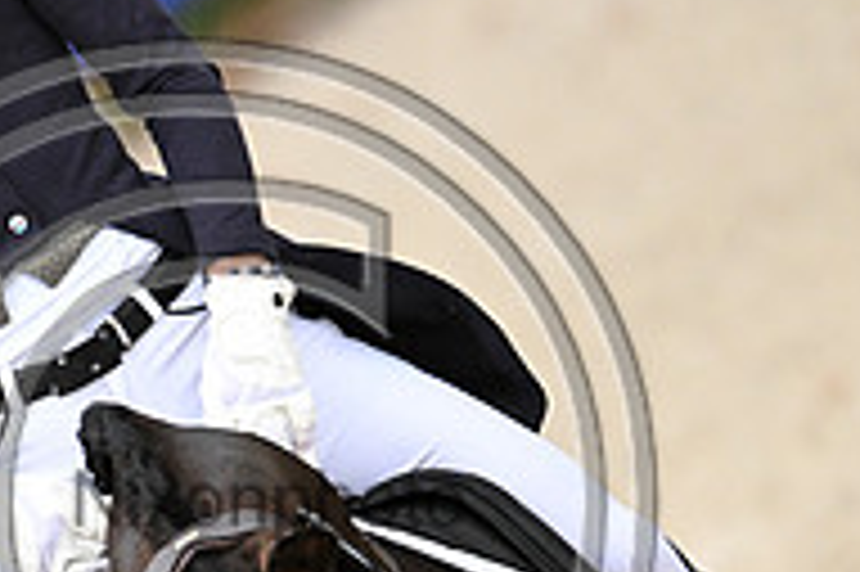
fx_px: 29047
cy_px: 439
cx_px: 140
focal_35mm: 1217
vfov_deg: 1.1
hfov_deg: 1.7
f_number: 4.5
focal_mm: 400
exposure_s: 1/1250
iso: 2500
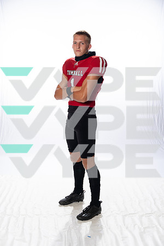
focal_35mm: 42
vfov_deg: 46.4
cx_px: 82
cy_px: 123
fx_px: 287
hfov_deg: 31.9
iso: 400
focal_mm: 42
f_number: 4
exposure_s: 1/250
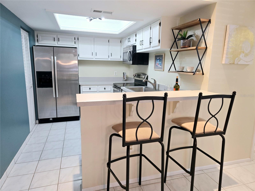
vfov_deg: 58.9
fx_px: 169
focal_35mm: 23
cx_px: 128
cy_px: 96
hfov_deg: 73.9
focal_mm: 5.4
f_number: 1.8
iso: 100
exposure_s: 1/120
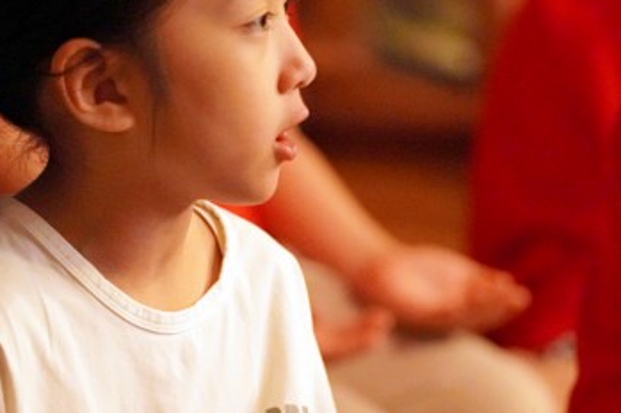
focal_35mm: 346
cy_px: 258
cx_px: 251
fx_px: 5963
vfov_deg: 4.0
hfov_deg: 6.0
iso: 12800
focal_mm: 134
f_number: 2.8
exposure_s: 1/80
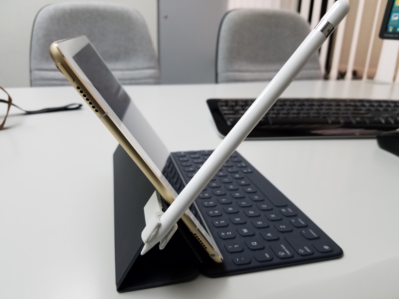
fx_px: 311
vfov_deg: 51.4
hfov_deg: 65.3
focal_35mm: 27
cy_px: 150
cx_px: 200
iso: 80
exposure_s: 1/50
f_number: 1.7
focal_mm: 4.25
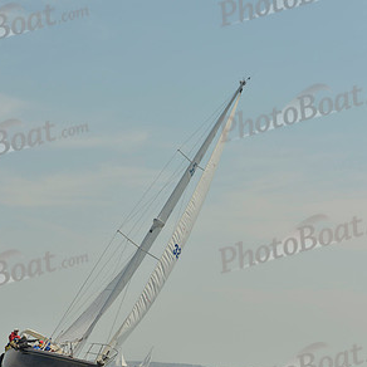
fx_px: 1415
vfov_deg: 14.8
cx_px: 154
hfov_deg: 14.8
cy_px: 194
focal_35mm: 118
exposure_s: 1/1250
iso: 200
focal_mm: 70
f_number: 8
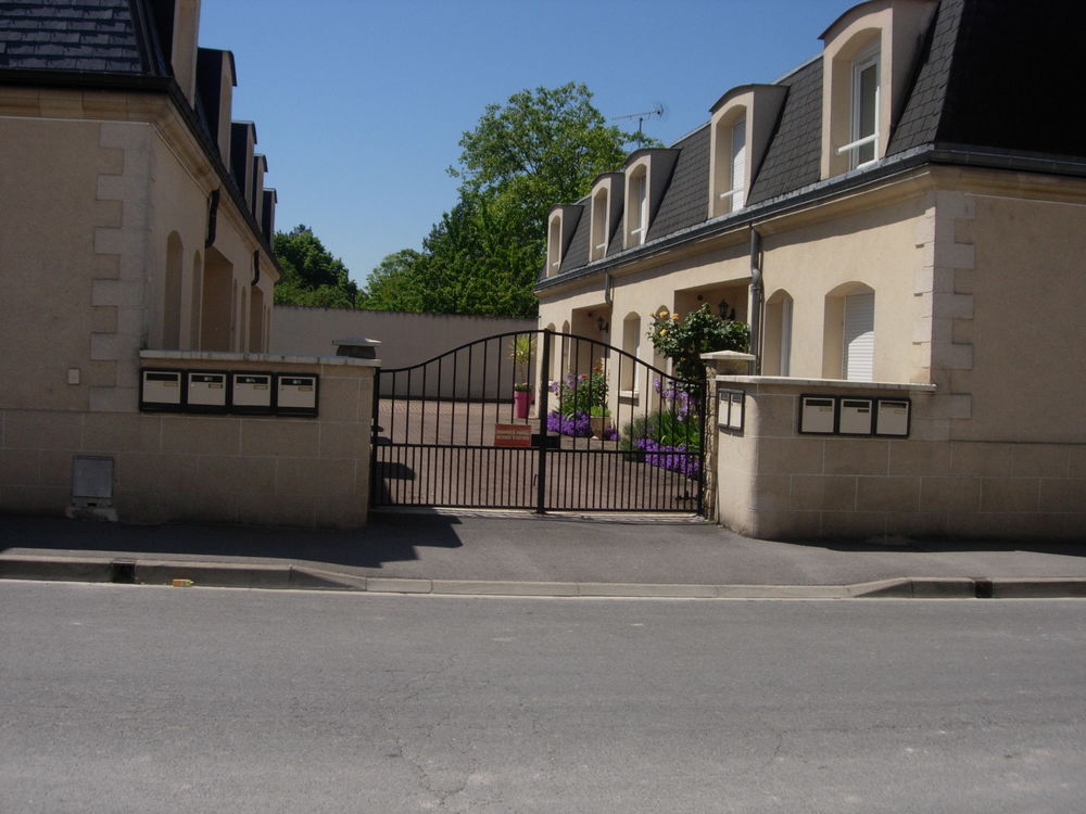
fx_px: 1192
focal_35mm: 38
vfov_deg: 37.7
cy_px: 407
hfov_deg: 49.0
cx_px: 543
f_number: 4.8
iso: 79
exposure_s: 1/1218
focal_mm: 7.8
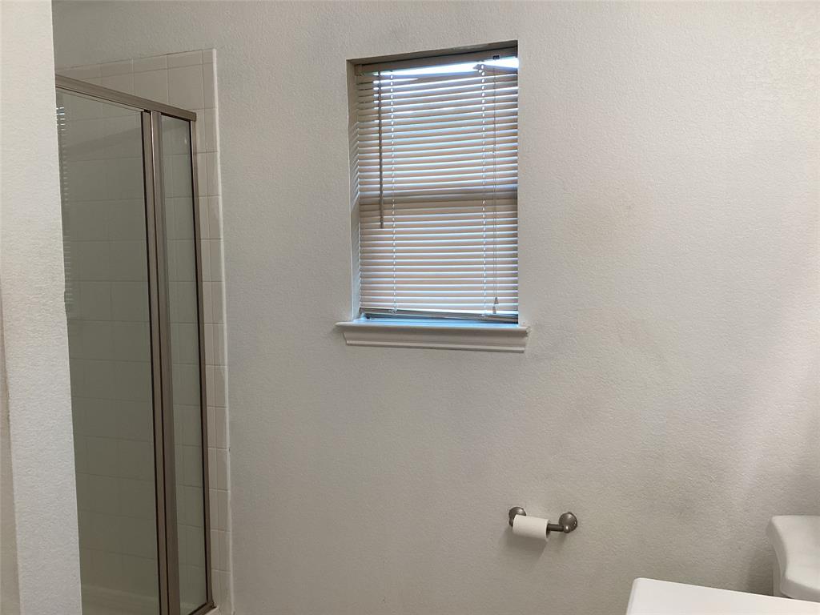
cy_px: 308
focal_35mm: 31
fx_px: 734
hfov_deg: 58.4
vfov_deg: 45.4
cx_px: 410
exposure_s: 1/120
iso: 100
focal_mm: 3.3
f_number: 2.4
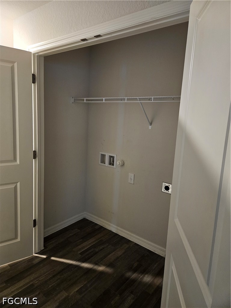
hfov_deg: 58.9
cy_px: 154
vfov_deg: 73.9
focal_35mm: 23
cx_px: 116
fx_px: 205
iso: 640
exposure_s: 1/24
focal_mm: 5.4
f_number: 1.8
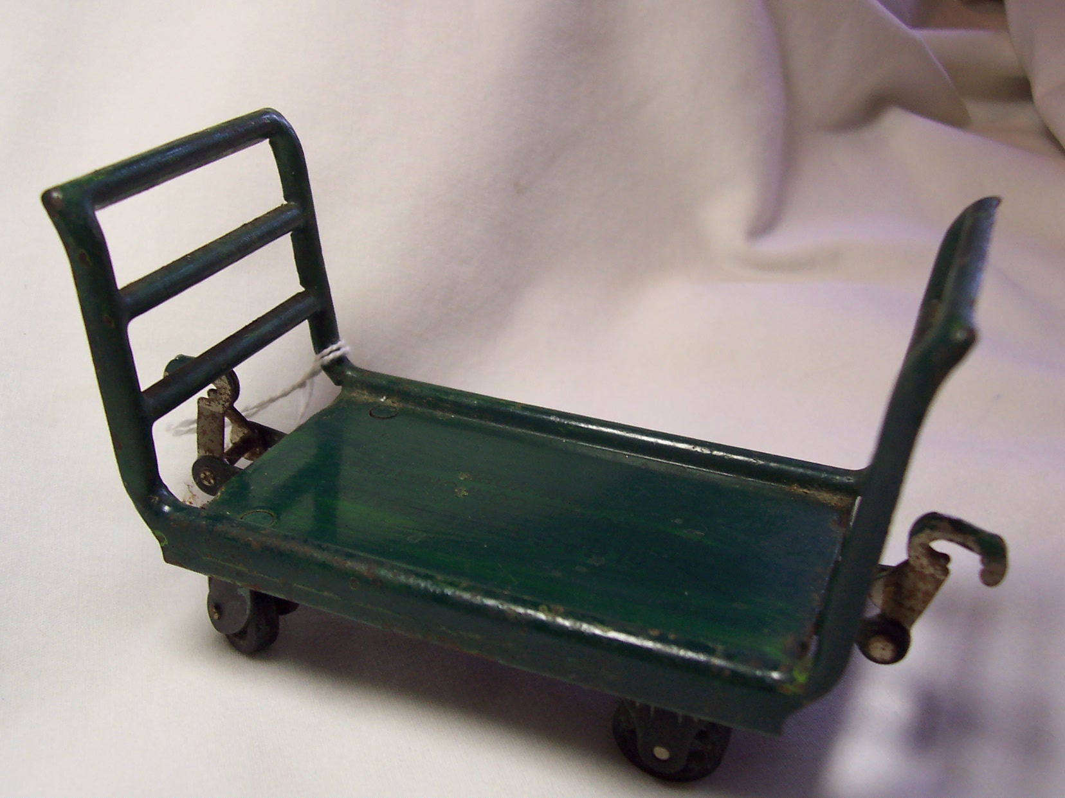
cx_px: 532
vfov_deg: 38.7
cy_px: 399
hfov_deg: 50.1
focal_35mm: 37
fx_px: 1138
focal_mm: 5.6
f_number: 2.8
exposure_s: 1/45
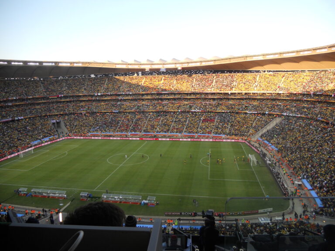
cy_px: 126
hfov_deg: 65.3
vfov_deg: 51.4
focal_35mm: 27
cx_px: 168
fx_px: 261
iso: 80
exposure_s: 1/160
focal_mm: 4.9
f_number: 3.2
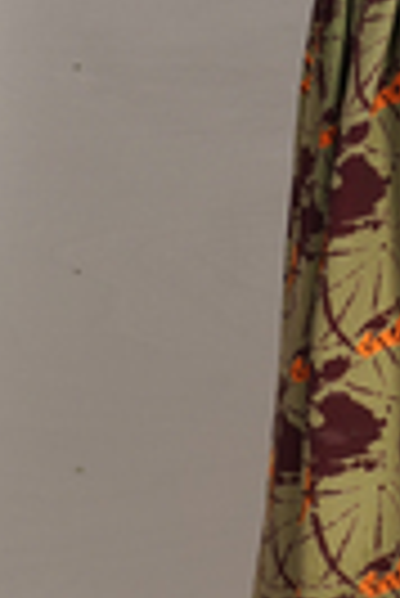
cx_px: 501
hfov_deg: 9.7
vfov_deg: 14.4
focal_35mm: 140
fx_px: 2327
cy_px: 7
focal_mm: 32
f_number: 6.3
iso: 250
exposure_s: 1/20
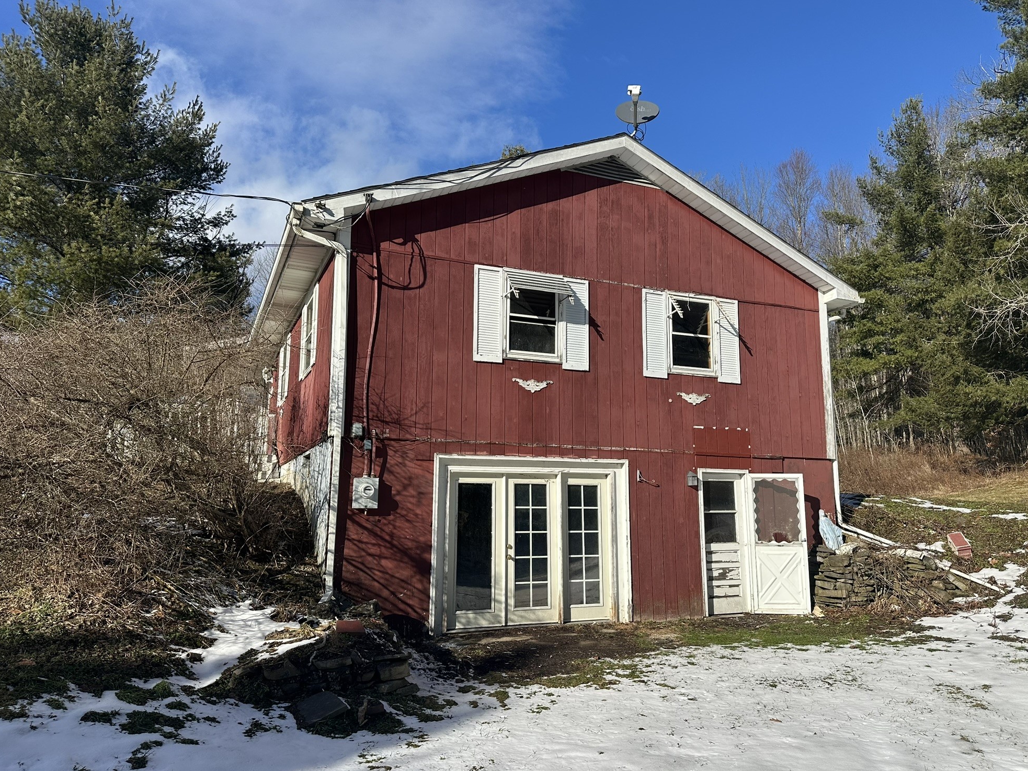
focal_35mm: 25
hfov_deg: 69.4
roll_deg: -1.3
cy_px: 393
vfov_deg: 54.9
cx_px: 530
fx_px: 743
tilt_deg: +10.7
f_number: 1.78
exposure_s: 1/5000
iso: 80
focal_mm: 6.86
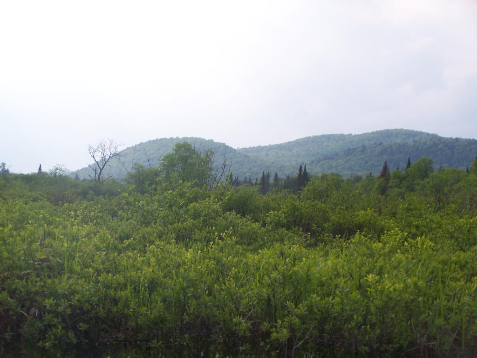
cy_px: 179
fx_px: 1033
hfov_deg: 26.0
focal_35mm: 75
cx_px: 238
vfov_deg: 19.6
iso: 80
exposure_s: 1/800
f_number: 3.2
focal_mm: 12.4
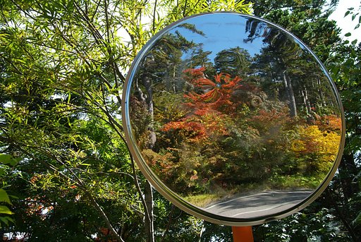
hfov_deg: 46.3
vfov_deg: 32.0
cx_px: 180
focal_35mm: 42
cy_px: 121
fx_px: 422
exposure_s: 1/180
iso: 200
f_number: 6.7
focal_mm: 28
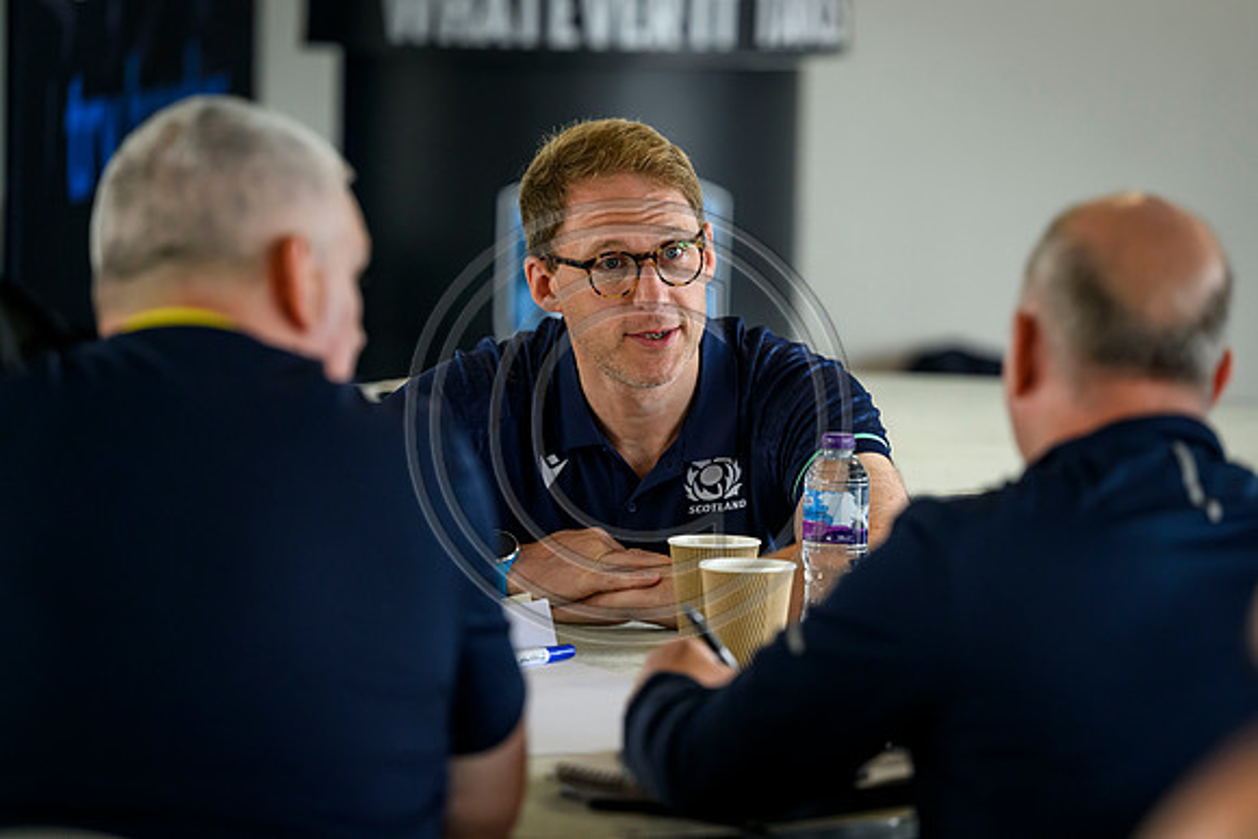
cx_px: 668
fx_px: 5746
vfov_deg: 8.4
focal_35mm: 164
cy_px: 395
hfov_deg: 12.5
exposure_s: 1/500
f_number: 3.2
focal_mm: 155
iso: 2500
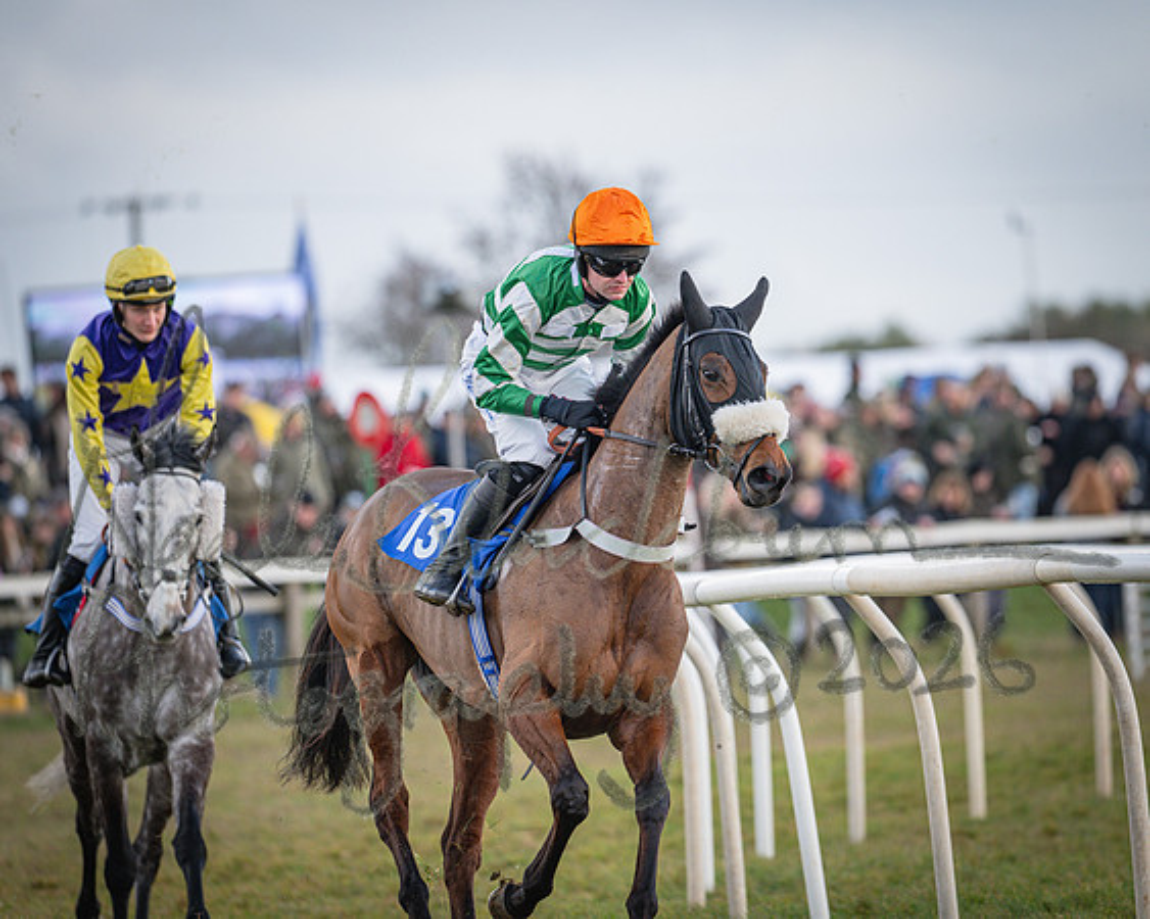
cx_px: 575
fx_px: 15327
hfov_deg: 4.3
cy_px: 460
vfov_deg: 3.4
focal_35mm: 450
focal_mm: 400
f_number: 5
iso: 800
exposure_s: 1/1250
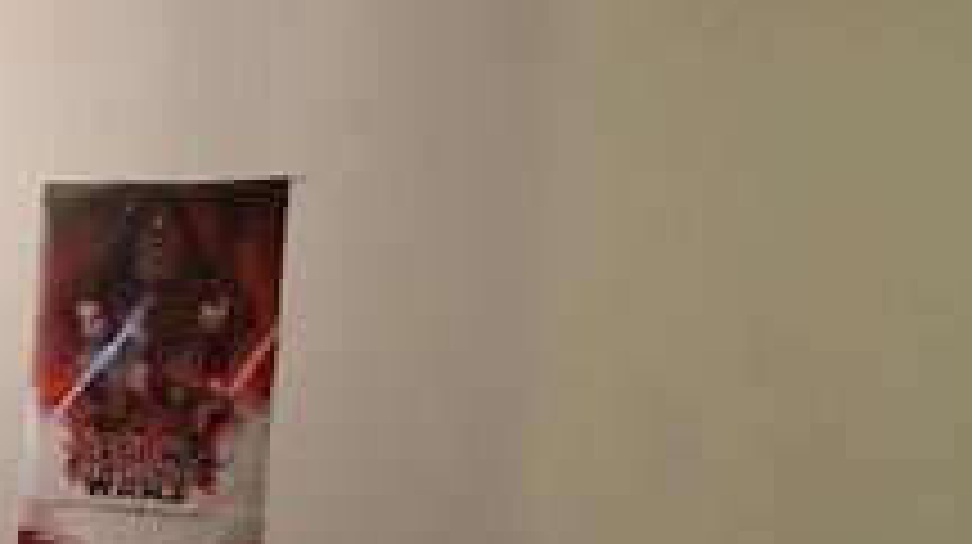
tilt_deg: -6.2
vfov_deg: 14.0
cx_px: -342
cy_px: 638
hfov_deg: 22.3
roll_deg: -1.9
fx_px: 2163
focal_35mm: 84
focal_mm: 4.25
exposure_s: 1/30
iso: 400
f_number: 1.8
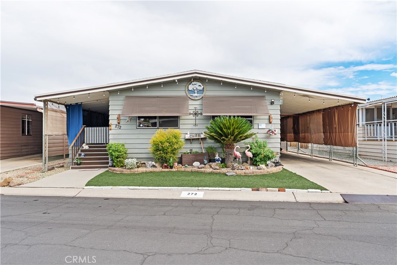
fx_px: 276
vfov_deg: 51.3
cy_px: 132
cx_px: 198
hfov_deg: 71.5
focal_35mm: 25
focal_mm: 25
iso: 250
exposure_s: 1/200
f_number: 7.1
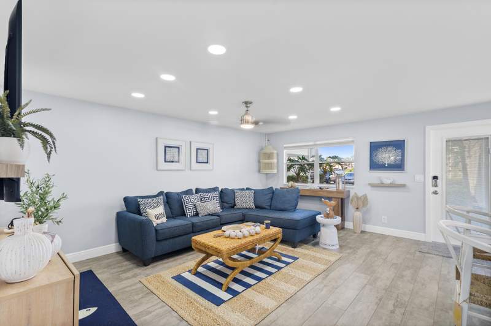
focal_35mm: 16
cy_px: 163
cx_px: 246
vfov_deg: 73.6
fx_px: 218
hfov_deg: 96.8
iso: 400
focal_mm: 16
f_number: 8
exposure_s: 1/5
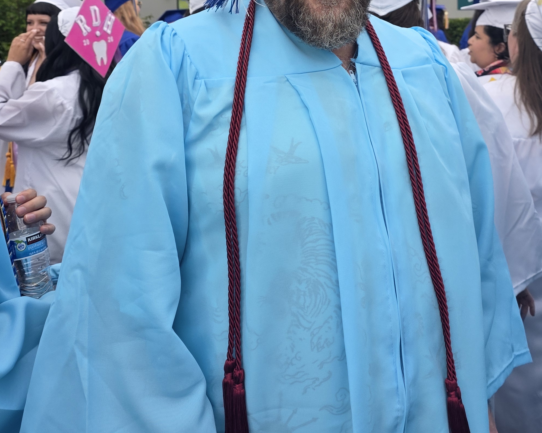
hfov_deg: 41.1
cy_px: 67
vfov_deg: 32.2
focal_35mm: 45
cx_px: 292
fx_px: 722
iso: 80
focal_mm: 6.3
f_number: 1.7
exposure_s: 1/1761
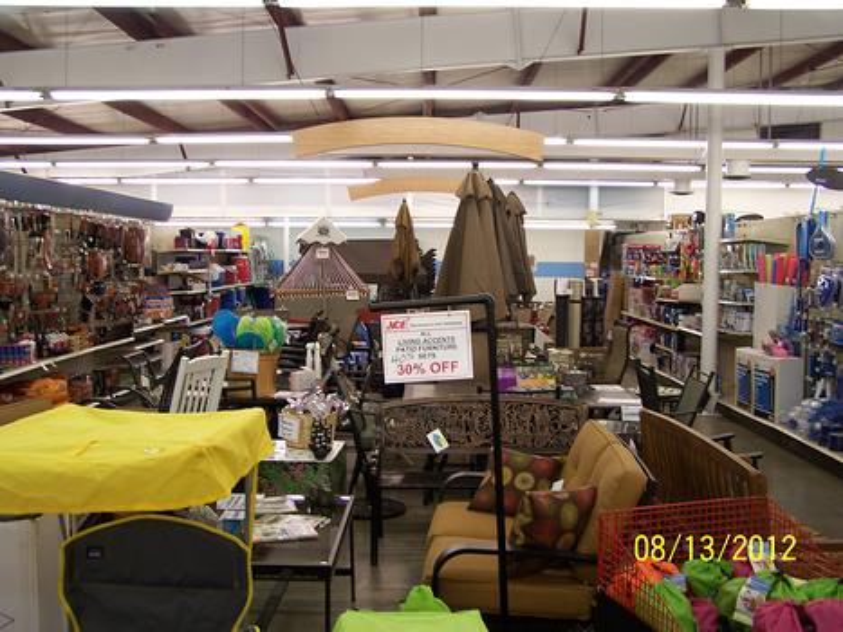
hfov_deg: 49.0
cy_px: 316
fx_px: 925
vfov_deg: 37.7
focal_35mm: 38
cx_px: 422
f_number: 2.8
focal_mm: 6.3
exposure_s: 1/30
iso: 80
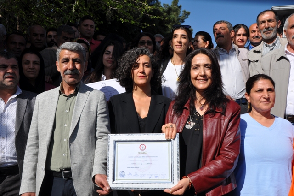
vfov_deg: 36.8
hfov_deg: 53.2
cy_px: 98
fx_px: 294
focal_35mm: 36
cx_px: 147
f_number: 10
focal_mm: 24
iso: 200
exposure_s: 1/400
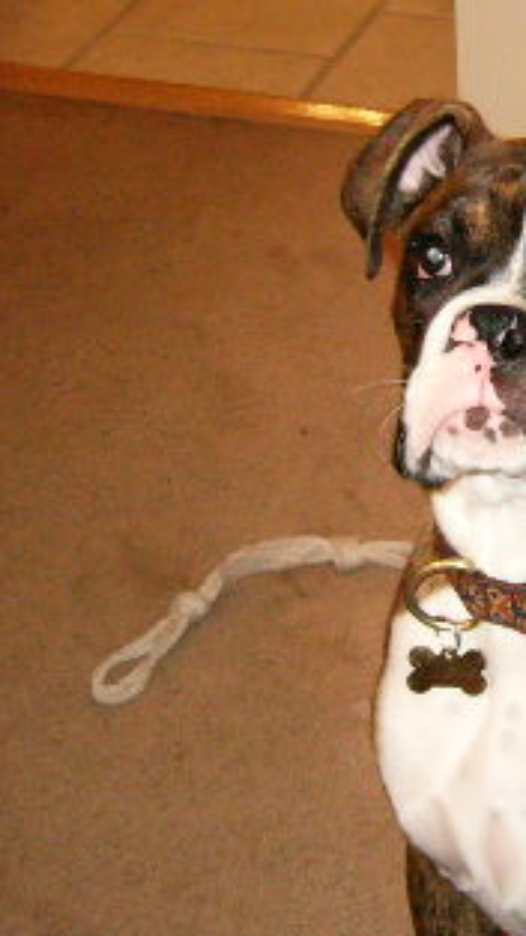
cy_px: 407
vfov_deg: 27.2
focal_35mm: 78
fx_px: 1935
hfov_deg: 14.9
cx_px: 646
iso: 400
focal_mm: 5.8
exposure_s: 1/60
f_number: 2.8
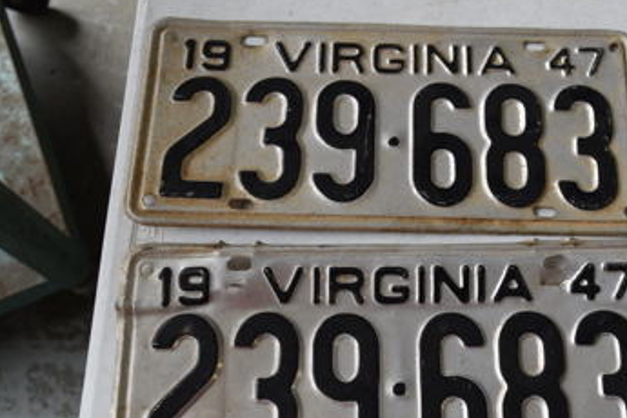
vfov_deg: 31.1
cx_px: 402
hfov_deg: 45.0
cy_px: 249
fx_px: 749
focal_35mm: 43
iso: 200
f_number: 6.3
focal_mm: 22
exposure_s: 1/250
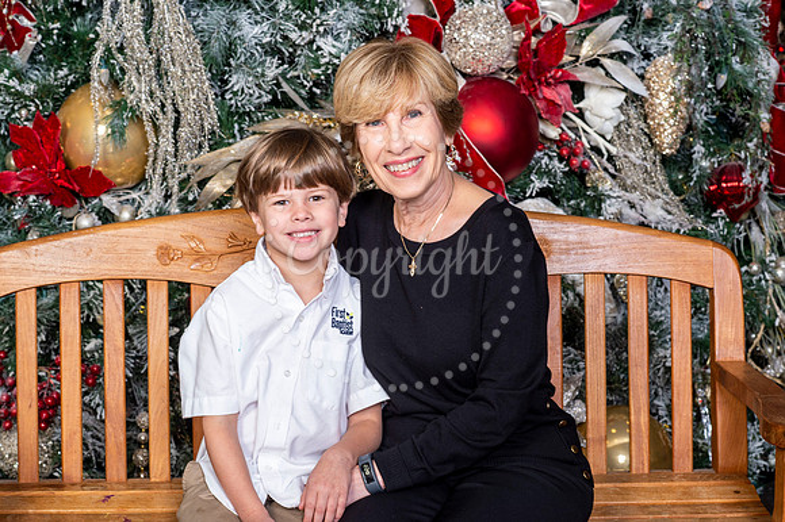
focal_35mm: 85
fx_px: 1852
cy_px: 261
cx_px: 392
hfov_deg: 23.9
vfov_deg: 16.1
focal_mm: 85
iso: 400
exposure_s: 1/125
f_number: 8
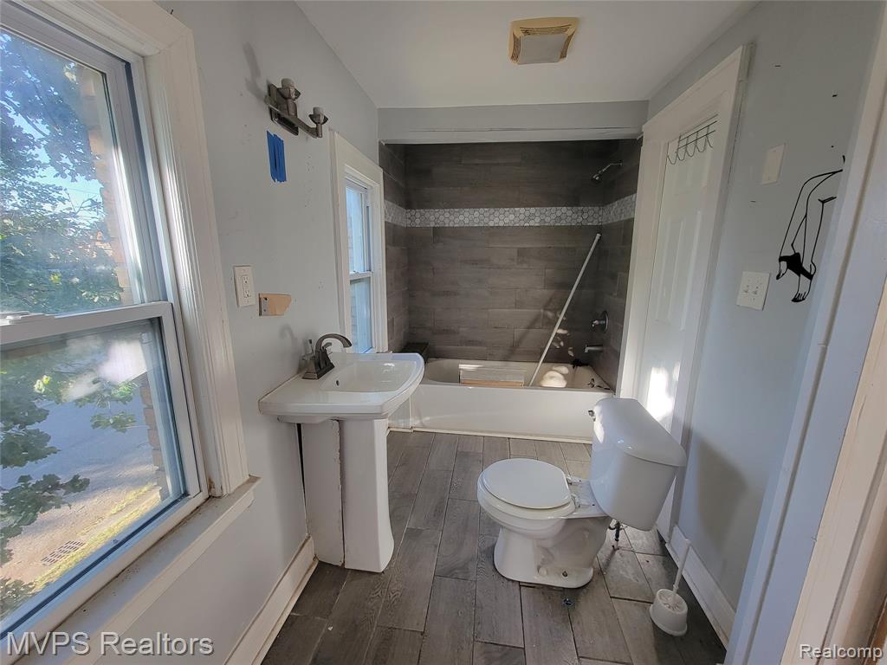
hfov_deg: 106.2
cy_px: 332
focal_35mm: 13
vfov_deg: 89.9
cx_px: 444
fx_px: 333
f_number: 2.2
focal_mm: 2.2
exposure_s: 1/60
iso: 125
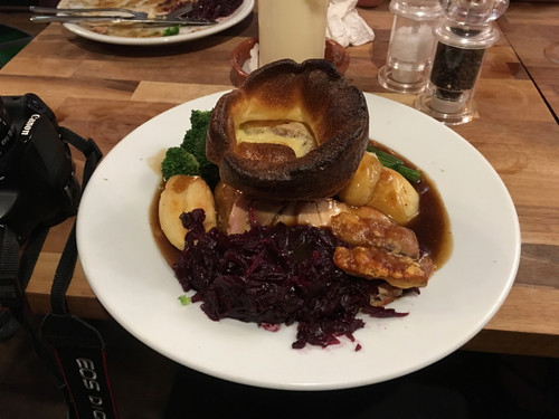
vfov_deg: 48.2
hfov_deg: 61.7
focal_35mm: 29
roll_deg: -1.0
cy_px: 210
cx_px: 280
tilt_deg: -42.1
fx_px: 468
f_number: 2.2
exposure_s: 1/8
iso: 125
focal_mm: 4.15
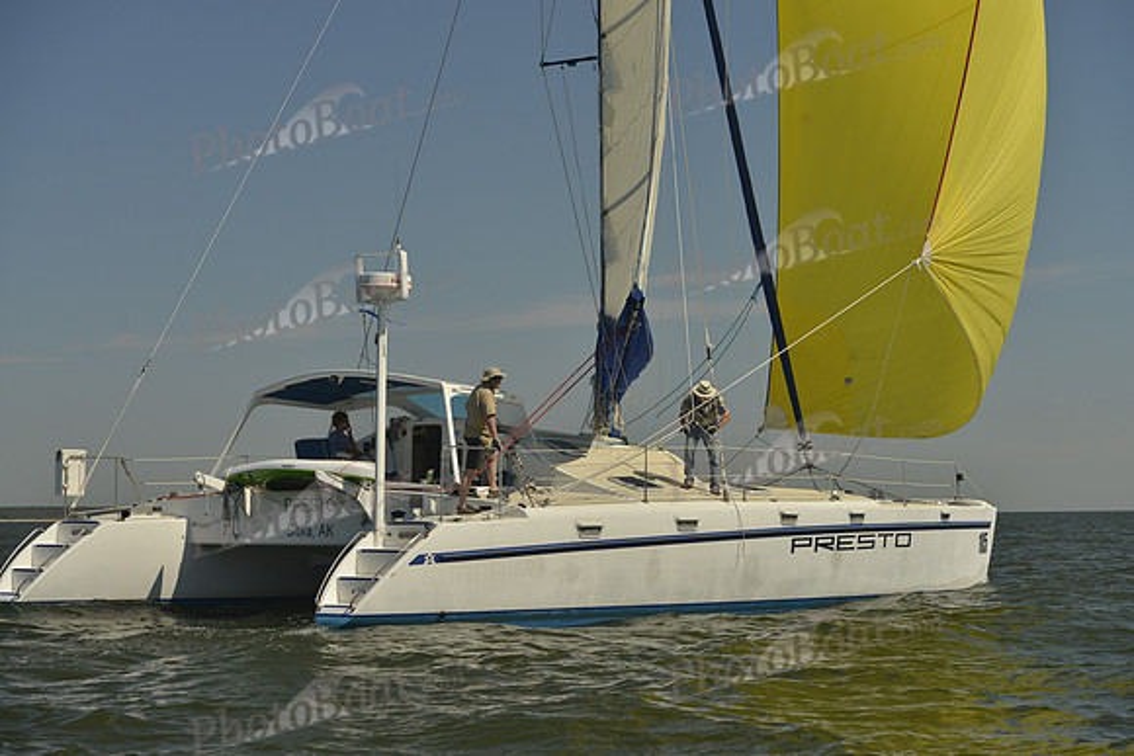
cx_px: 567
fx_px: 2205
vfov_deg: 19.5
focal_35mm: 70
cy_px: 378
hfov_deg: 28.8
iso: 200
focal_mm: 70
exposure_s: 1/1250
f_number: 6.3
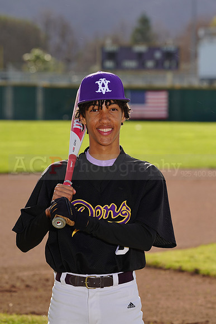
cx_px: 108
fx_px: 1934
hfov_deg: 6.4
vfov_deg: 9.6
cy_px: 162
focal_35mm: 215
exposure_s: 1/200
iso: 100
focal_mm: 215
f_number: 9
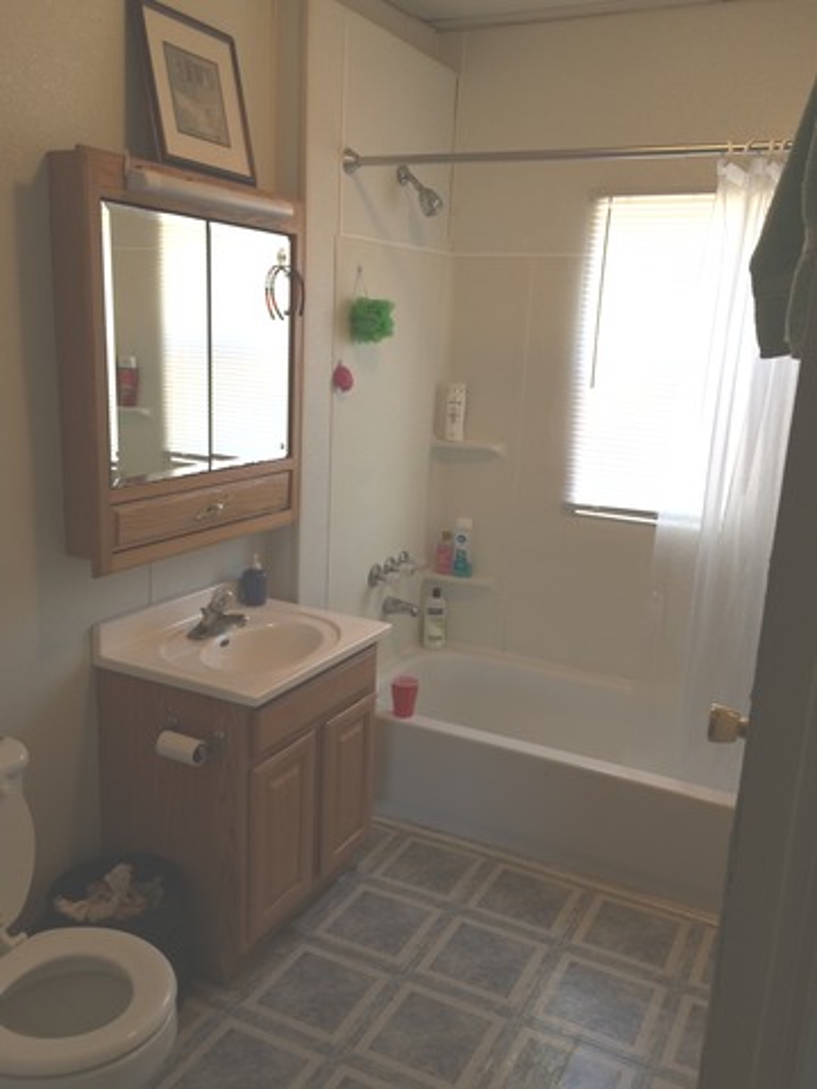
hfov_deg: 48.2
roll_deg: -0.4
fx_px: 913
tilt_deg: -14.5
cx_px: 408
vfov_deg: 61.7
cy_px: 544
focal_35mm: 29
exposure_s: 1/120
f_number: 2.2
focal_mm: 4.15
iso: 64
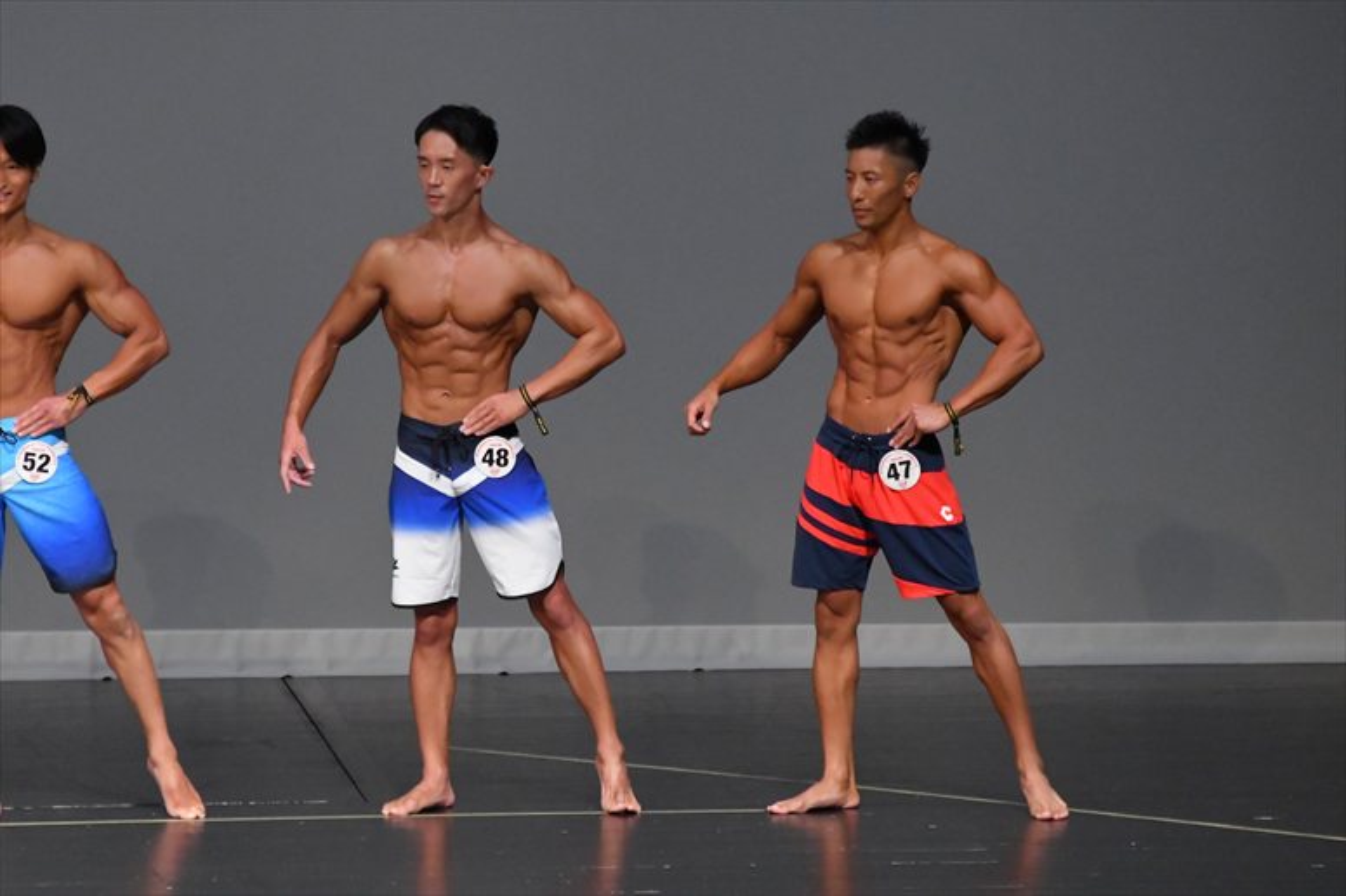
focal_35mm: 345
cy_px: 448
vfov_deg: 4.0
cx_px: 673
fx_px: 12893
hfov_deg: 6.0
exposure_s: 1/400
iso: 9000
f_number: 5.6
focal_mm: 230
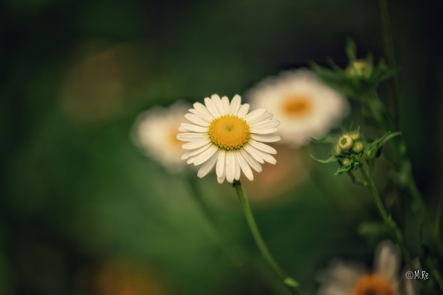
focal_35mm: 160
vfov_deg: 8.6
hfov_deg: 12.8
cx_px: 222
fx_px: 1969
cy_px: 148
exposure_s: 1/800
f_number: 4
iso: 100
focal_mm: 160
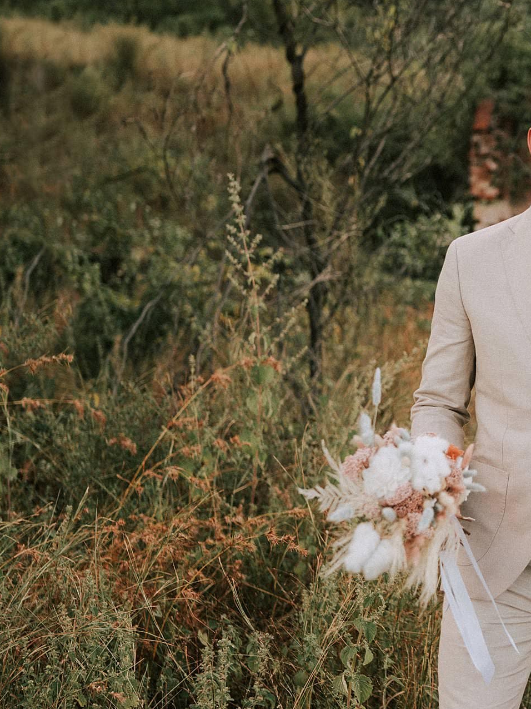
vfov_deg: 29.4
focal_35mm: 66
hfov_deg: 21.1
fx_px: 1350
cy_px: 344
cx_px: 589
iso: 250
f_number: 2
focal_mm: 35
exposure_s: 1/1000
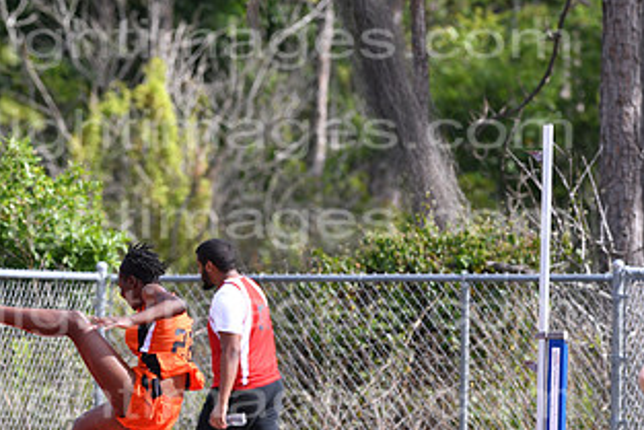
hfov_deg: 2.5
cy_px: 359
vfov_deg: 1.7
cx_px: 113
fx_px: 14926
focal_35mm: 834
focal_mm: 300
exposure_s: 1/320
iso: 100
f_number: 5.6
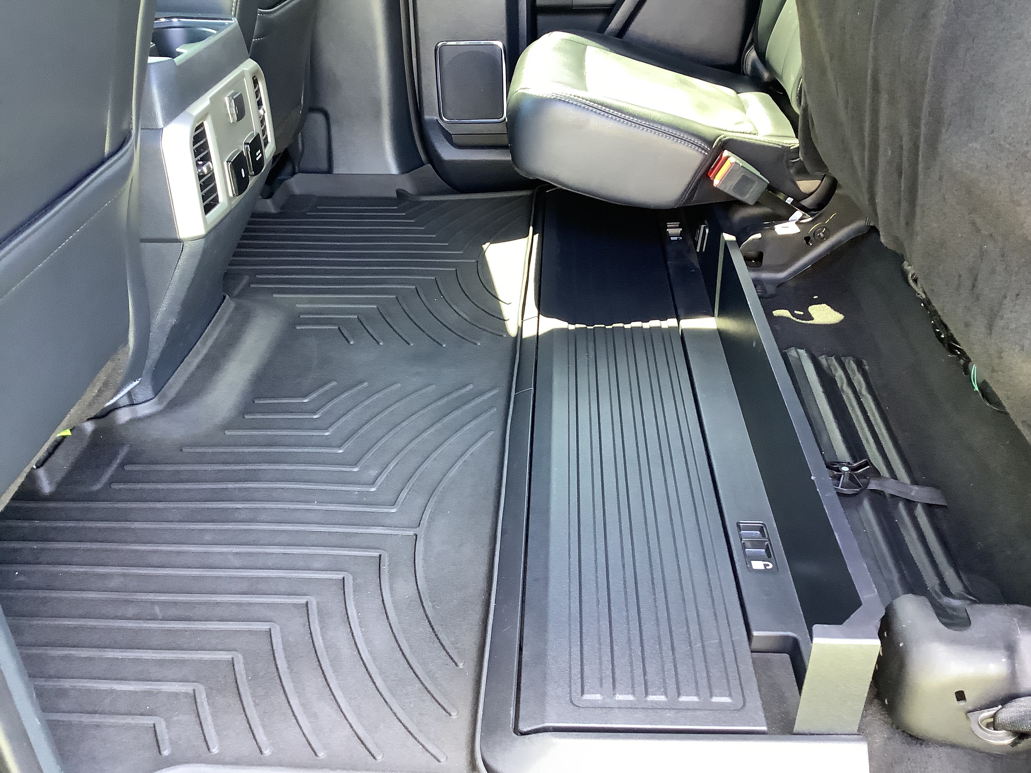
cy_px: 386
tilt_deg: -32.9
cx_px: 516
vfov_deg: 45.4
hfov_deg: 58.4
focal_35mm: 31
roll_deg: +0.6
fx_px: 923
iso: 320
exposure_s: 1/40
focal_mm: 3.3
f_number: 2.4
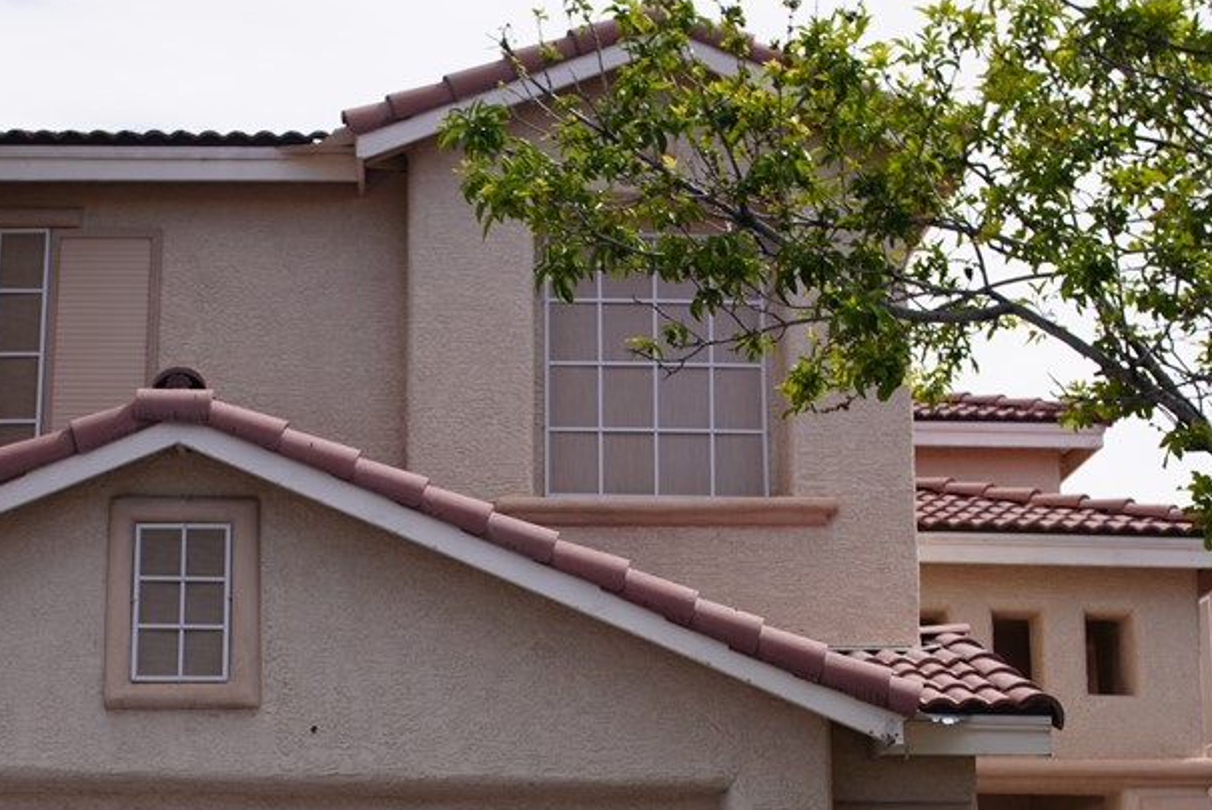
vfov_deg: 21.6
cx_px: 417
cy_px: 688
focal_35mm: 62
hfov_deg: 32.2
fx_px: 2085
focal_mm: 23
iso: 100
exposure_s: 1/500
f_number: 5
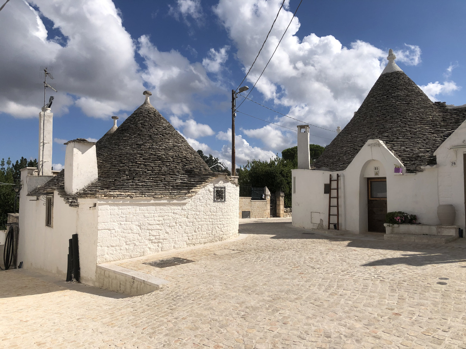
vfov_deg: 49.7
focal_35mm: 28
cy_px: 174
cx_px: 233
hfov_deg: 63.4
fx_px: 377
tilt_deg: +3.7
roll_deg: +0.2
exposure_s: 1/5348
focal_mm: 4
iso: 25
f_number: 1.8
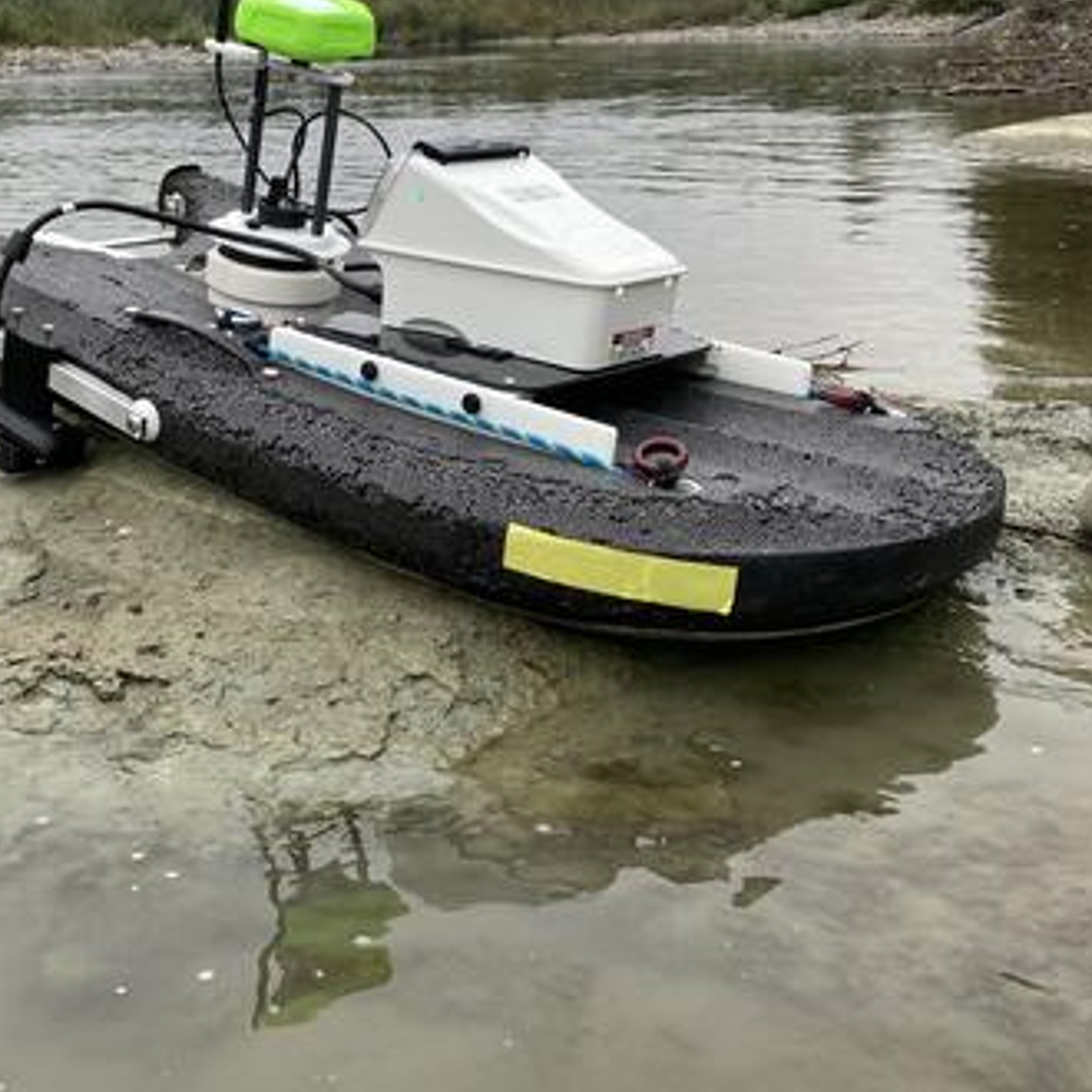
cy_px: 364
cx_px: 357
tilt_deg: -10.0
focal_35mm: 45
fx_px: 1606
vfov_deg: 37.2
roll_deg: +1.7
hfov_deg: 37.1
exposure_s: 1/486
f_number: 1.8
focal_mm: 3.99
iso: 20
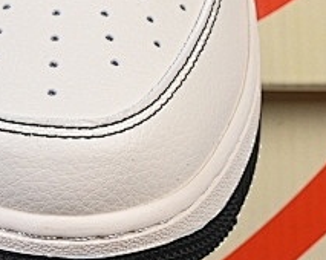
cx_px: -89
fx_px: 3441
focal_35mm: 357
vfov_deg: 4.3
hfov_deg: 5.4
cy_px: -46
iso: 160
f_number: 8
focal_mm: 50
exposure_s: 1/80
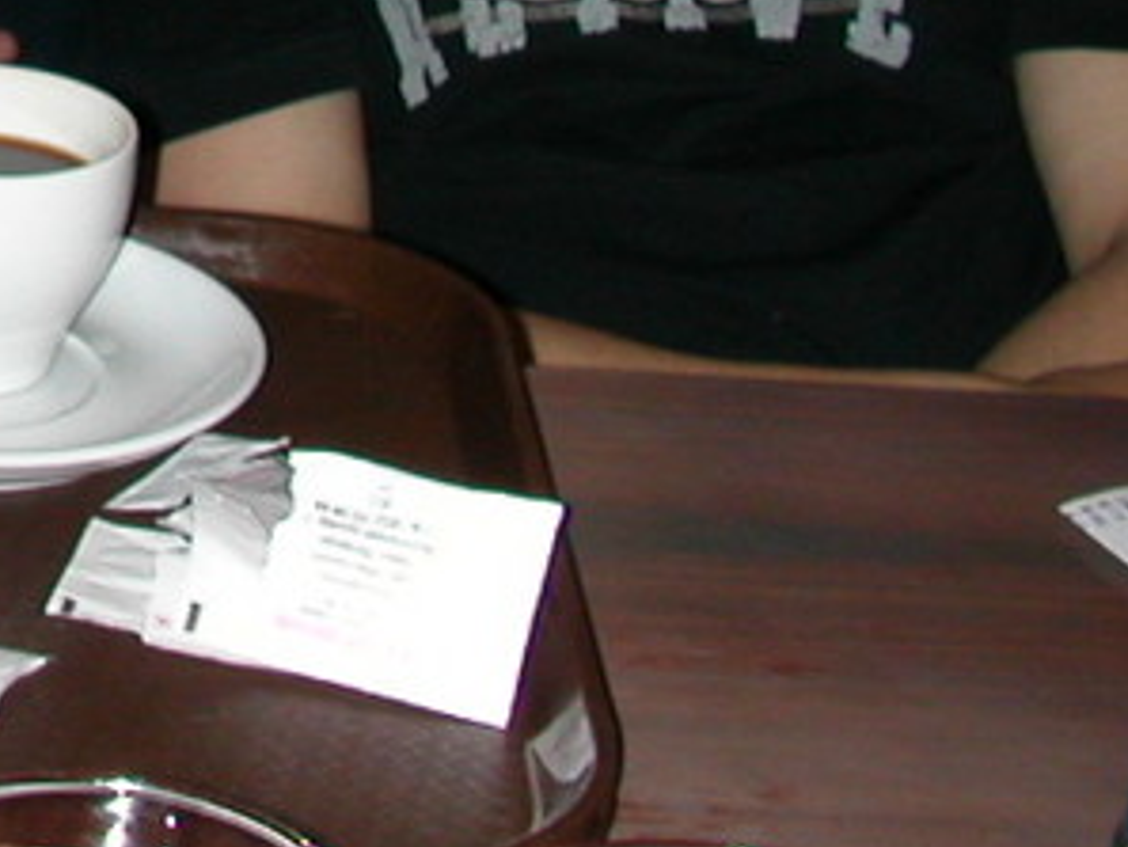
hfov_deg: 15.8
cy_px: -460
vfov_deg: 12.1
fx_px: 3782
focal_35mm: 116
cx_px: -494
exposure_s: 1/59.9
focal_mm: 5.6
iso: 106
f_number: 4.5
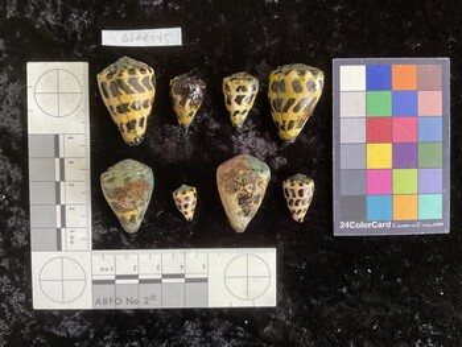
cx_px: 231
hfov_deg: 61.6
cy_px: 174
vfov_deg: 48.3
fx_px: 387
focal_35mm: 29
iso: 125
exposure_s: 1/60
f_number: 1.8
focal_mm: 3
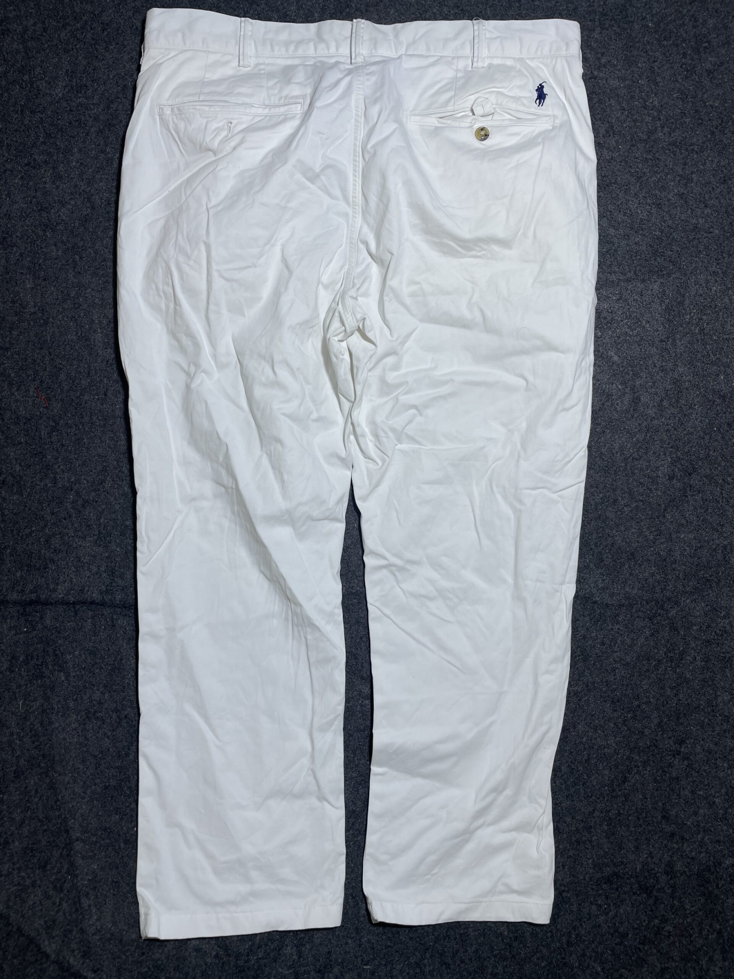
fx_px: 735
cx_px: 367
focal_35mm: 26
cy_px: 490
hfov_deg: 53.1
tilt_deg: -64.4
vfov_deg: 67.3
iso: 32
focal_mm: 4.2
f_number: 1.6
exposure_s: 1/112
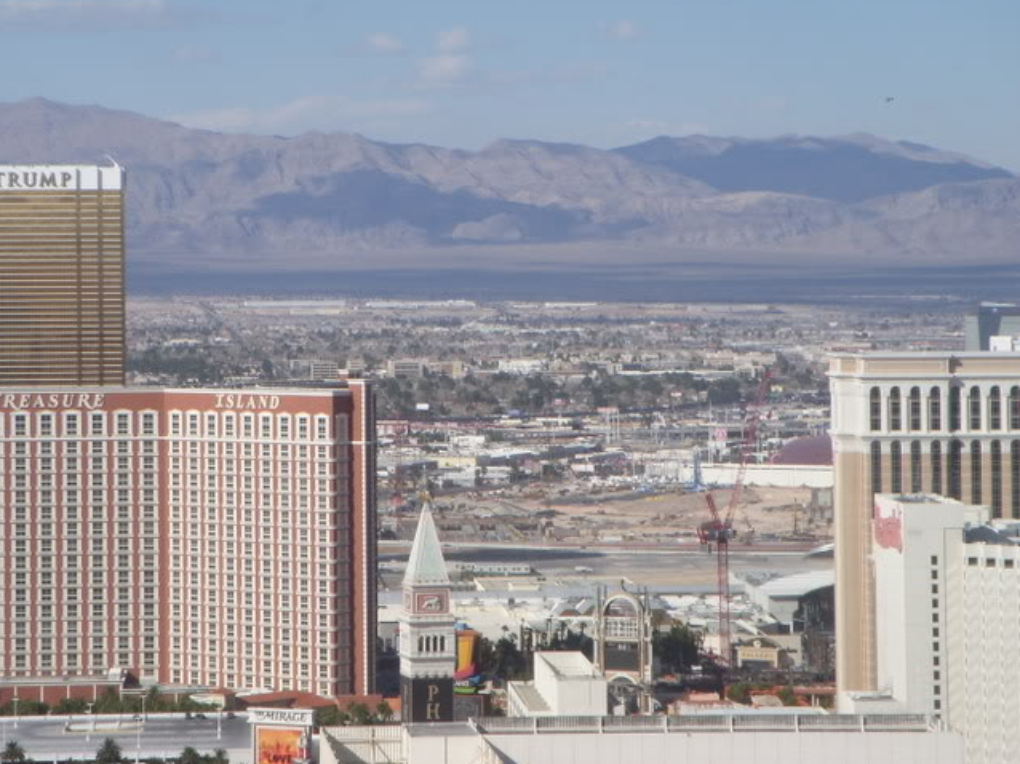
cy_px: 294
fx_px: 4212
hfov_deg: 13.8
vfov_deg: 10.4
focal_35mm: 143
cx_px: 401
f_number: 8.4
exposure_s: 1/320
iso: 100
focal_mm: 18.9
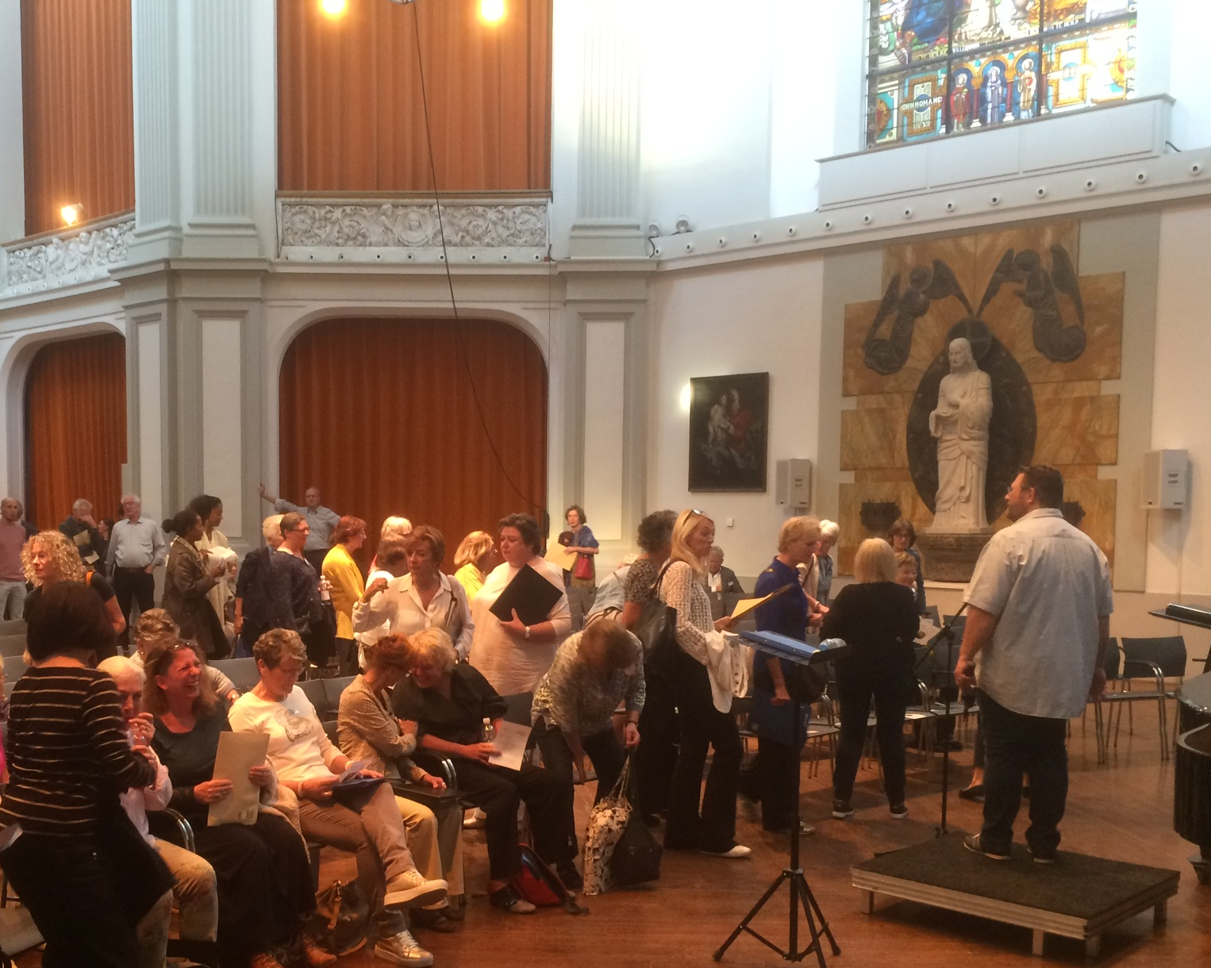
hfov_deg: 47.2
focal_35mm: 38
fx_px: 1362
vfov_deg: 38.9
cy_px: 608
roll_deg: +0.4
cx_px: 406
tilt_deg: -4.5
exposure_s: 1/33
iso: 200
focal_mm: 4.15
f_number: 2.2
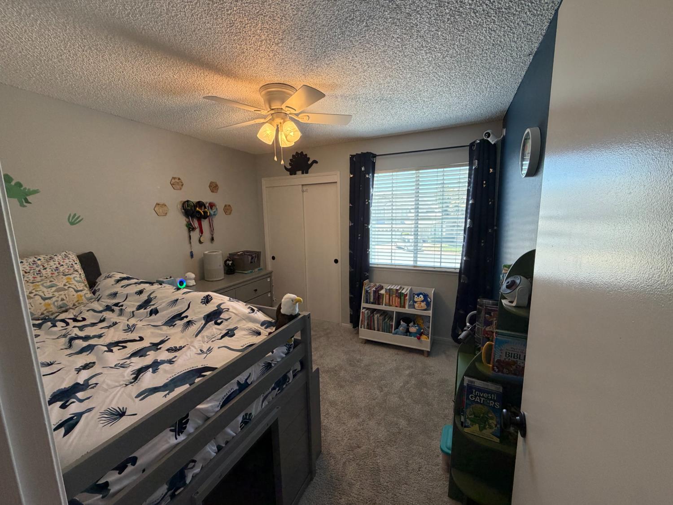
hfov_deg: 102.1
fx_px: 272
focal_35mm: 14
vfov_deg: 85.7
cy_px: 252
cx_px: 336
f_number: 2.2
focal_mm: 2.22
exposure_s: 1/120
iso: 250
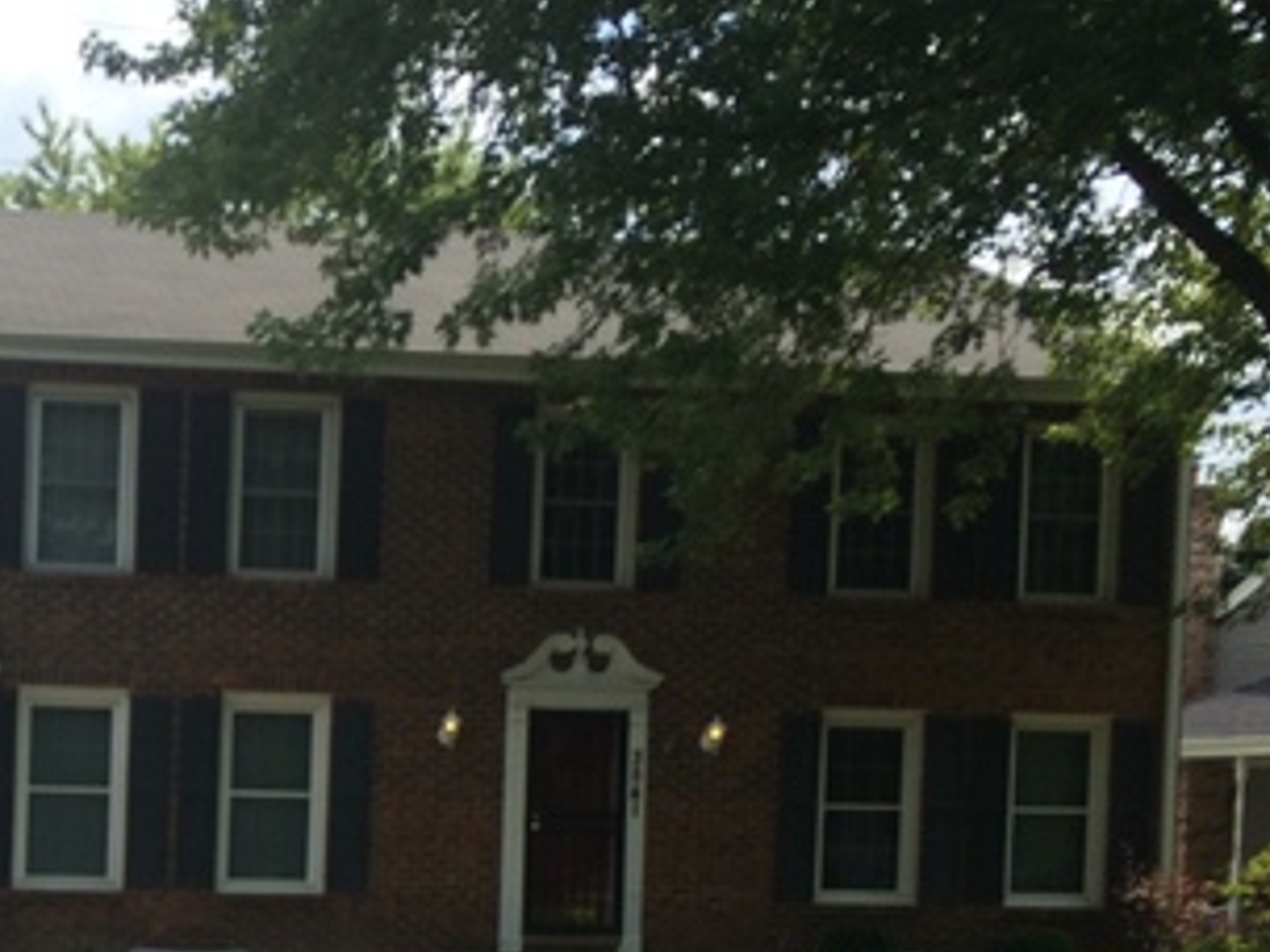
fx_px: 2238
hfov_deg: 29.5
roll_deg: -1.0
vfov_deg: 23.4
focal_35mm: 61
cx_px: -4
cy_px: 868
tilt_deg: -3.7
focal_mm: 4.15
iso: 32
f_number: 2.2
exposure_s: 1/1709
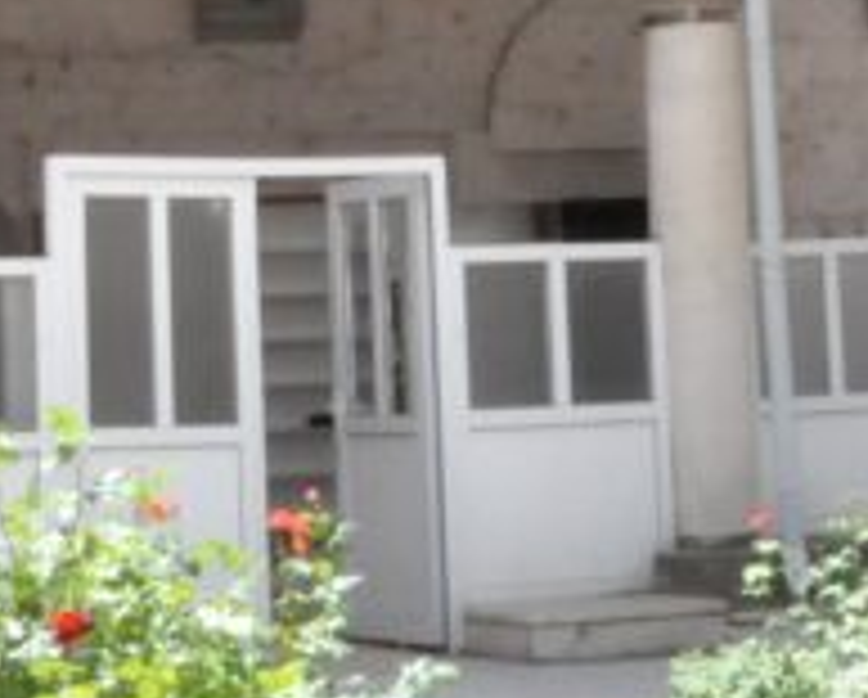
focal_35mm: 134
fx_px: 3448
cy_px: -594
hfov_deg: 14.2
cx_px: 94
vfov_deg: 10.8
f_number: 22
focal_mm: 18
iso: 2500
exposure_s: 1/200
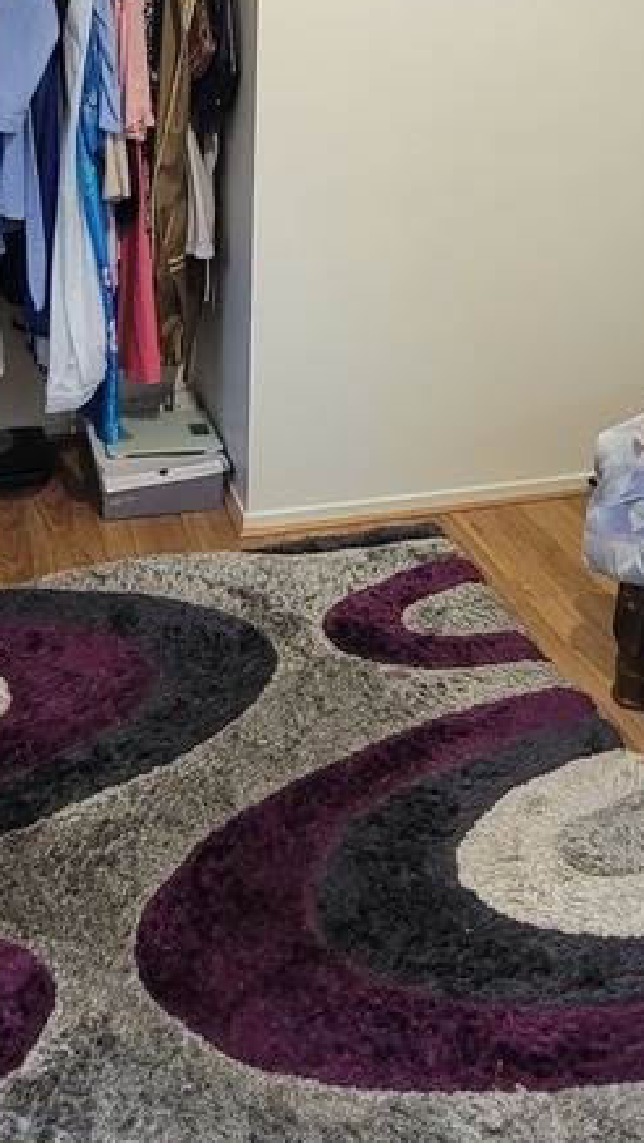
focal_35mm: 35
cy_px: 290
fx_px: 1062
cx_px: 361
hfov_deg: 33.7
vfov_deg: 54.1
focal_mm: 2.2
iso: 320
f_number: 2.2
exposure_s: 1/30
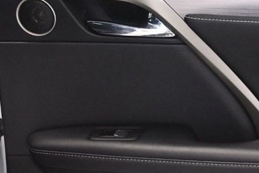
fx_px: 547
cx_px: 274
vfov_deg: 17.7
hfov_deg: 25.0
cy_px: 149
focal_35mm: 76
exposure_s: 1/60
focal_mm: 20
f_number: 3.5
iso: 4000
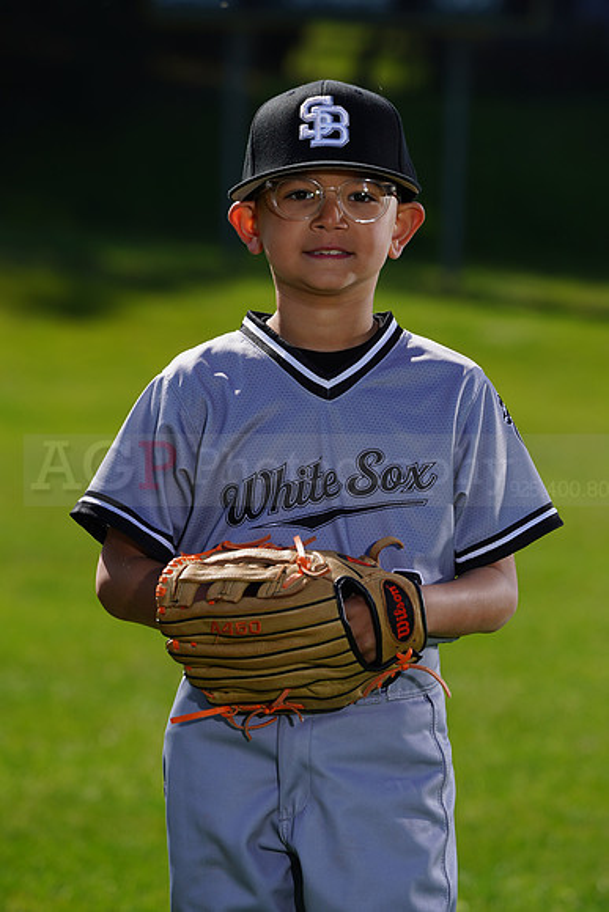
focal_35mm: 238
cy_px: 456
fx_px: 6035
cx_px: 304
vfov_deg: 8.6
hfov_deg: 5.8
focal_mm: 238
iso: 100
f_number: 8
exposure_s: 1/250
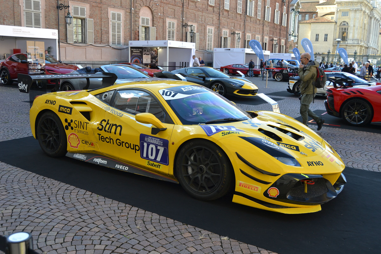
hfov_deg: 57.2
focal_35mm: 33
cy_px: 127
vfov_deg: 40.0
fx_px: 349
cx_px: 190
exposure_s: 1/125
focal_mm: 22
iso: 180
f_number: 5.6
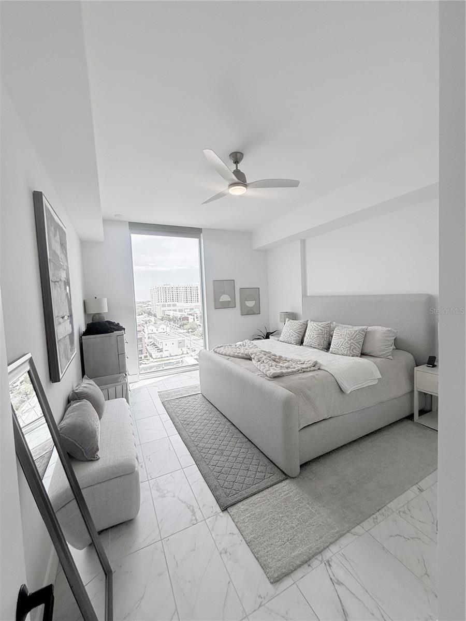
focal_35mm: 14
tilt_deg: -3.0
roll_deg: +2.2
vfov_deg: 102.1
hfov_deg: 85.7
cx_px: 233
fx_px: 251
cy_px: 310
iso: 64
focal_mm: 2.22
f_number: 2.2
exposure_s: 1/264
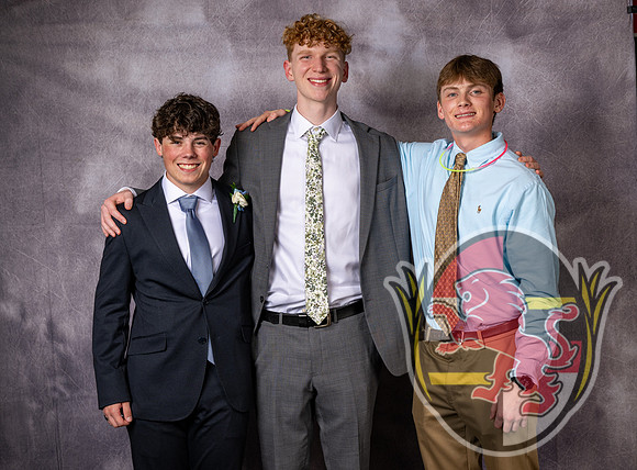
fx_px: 978
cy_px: 235
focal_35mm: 53
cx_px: 356
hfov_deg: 36.0
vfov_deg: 27.0
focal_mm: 43
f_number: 4.5
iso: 50
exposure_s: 1/400
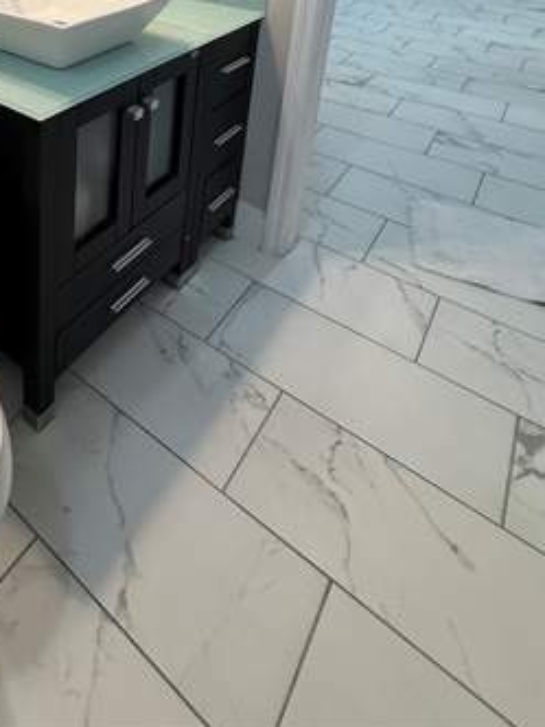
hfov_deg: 45.6
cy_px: 33
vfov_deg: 54.1
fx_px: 567
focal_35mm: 27
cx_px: 37
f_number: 2.2
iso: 320
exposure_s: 1/120
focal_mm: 2.22
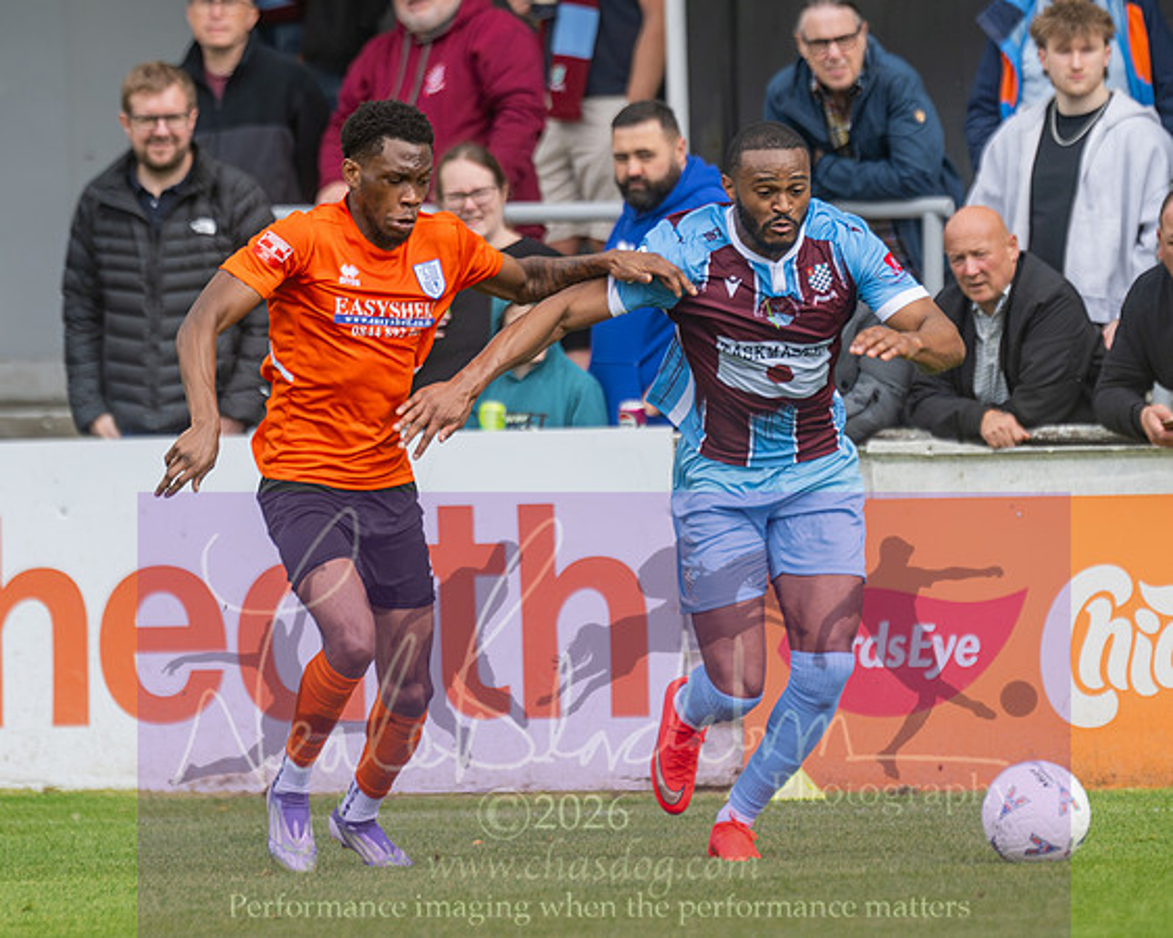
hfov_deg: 2.5
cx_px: 507
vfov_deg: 2.0
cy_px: 370
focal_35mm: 772
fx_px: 26780
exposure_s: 1/1250
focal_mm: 250
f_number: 2.8
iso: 250
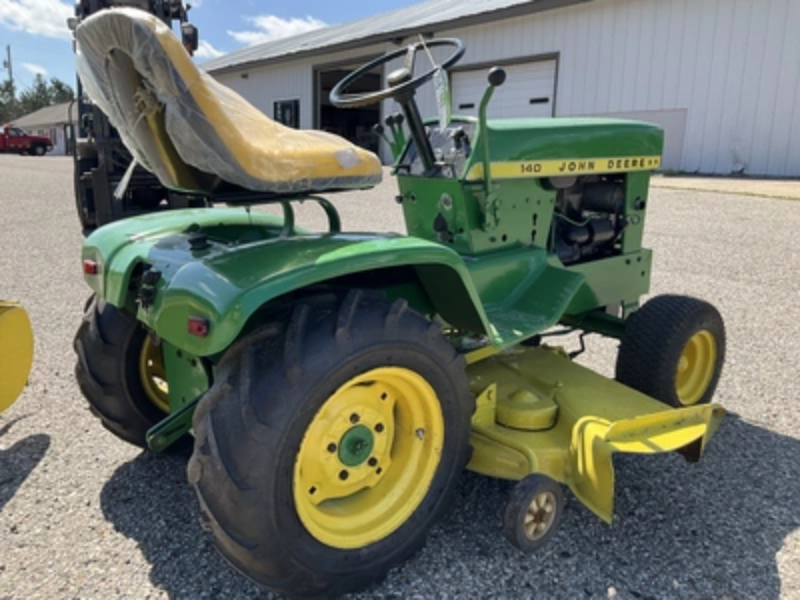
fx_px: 670
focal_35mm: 29
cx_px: 400
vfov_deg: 48.2
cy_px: 300
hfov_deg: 61.7
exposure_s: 1/912
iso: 25
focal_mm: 3
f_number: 1.8
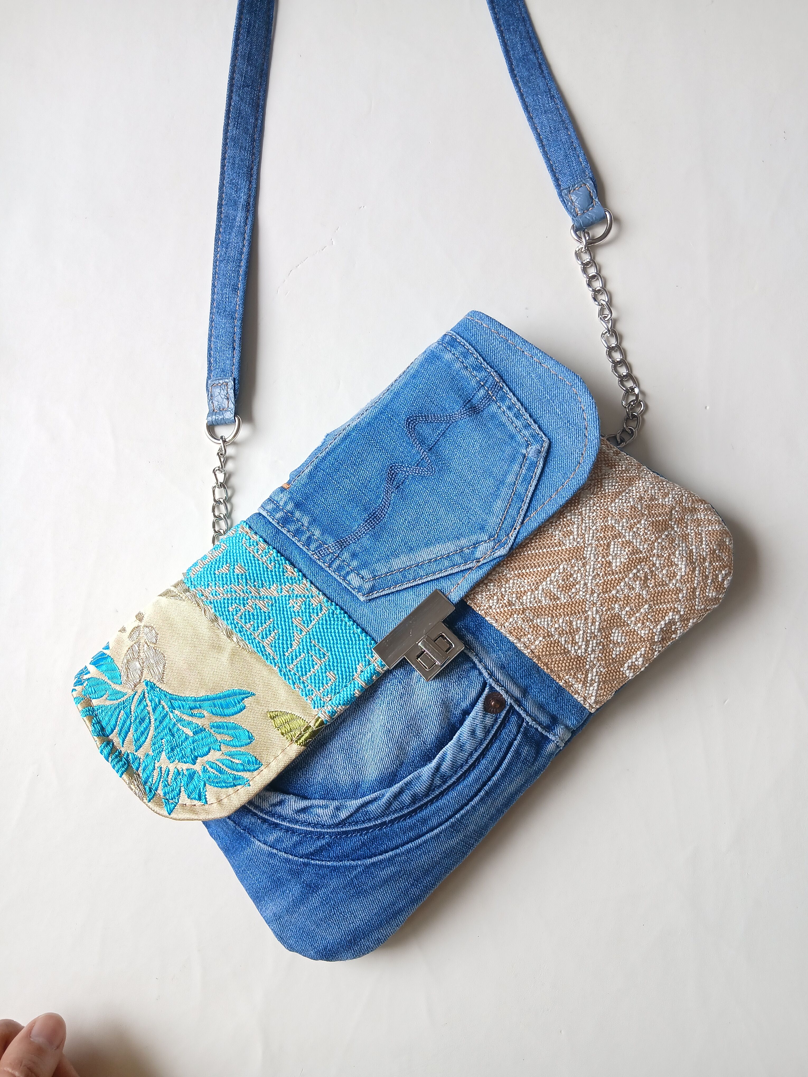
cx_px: 404
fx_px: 809
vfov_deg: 67.3
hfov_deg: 53.1
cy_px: 538
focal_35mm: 26
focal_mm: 3.98
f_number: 1.8
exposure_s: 1/100
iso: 40
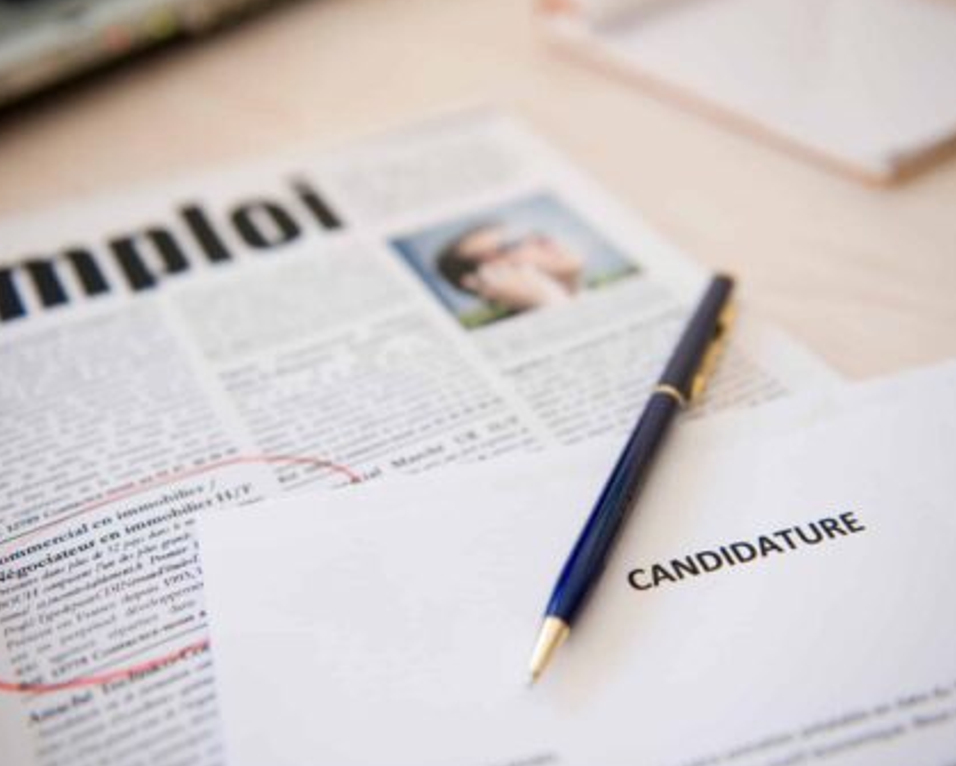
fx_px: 1189
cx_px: 469
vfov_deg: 35.7
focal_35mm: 42
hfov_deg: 43.8
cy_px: 385
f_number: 2.8
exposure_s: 1/250
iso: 320
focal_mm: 36
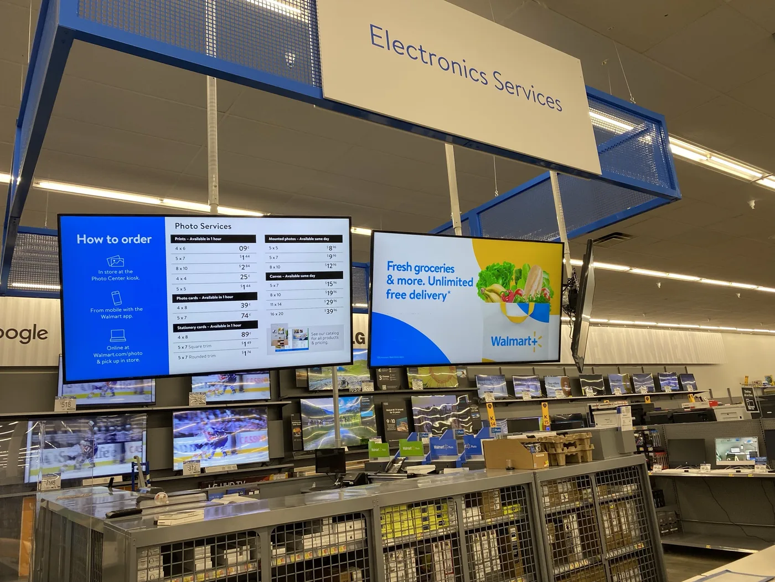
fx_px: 582
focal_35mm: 26
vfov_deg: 53.1
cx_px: 388
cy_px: 291
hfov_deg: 67.3
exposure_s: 1/120
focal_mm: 4.25
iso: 80
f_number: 1.8
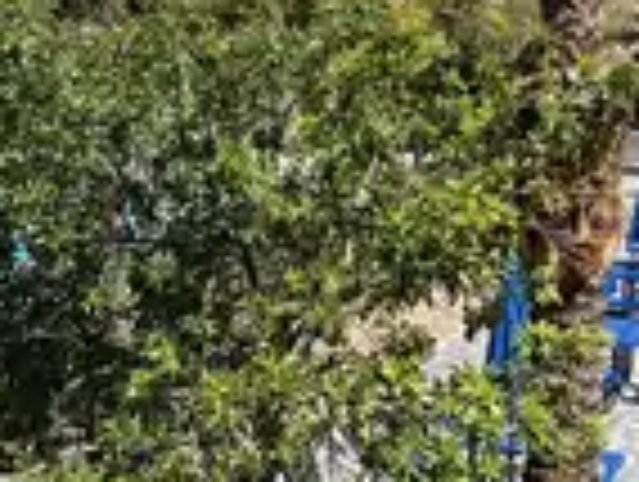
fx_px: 1350
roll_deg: +1.8
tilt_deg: -7.0
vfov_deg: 20.1
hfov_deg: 26.4
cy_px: 117
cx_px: 459
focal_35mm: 73
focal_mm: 5.7
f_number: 1.5
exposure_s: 1/3571
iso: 50
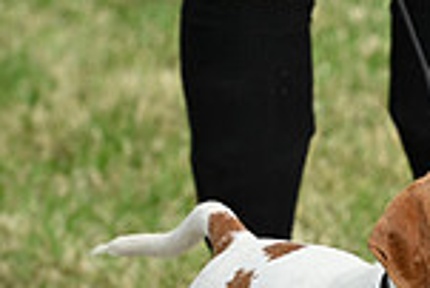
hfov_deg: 4.0
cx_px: 729
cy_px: 269
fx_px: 6181
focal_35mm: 517
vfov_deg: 2.7
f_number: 5.6
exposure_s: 1/1000
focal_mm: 135
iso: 320
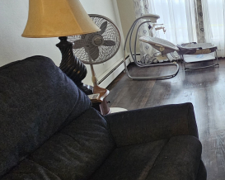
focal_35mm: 31
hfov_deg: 40.2
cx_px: 271
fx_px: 206
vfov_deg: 46.8
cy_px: 72
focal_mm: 2.2
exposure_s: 1/60
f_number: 2.2
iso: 320
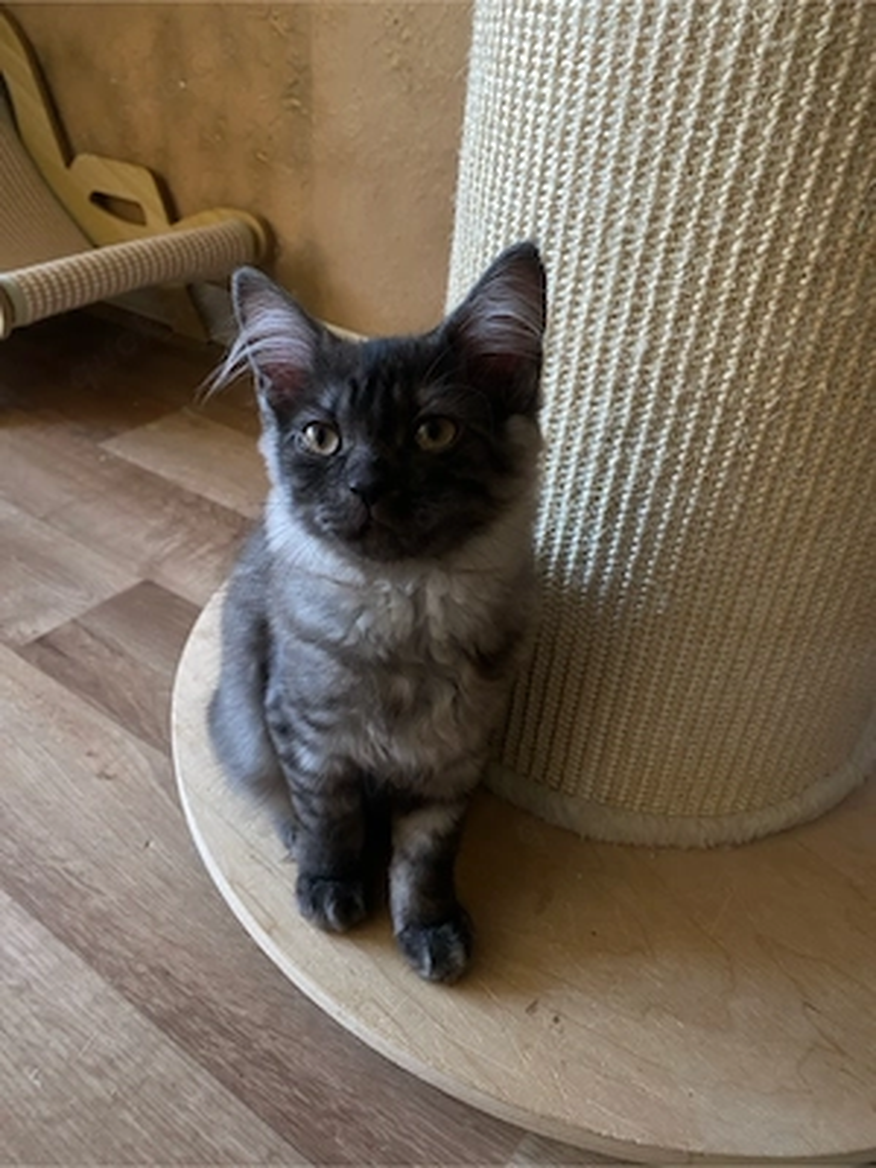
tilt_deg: -34.1
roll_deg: -5.7
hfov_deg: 53.1
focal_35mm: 26
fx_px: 877
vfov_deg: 67.3
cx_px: 438
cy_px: 584
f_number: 1.8
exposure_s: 1/60
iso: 125
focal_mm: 4.25
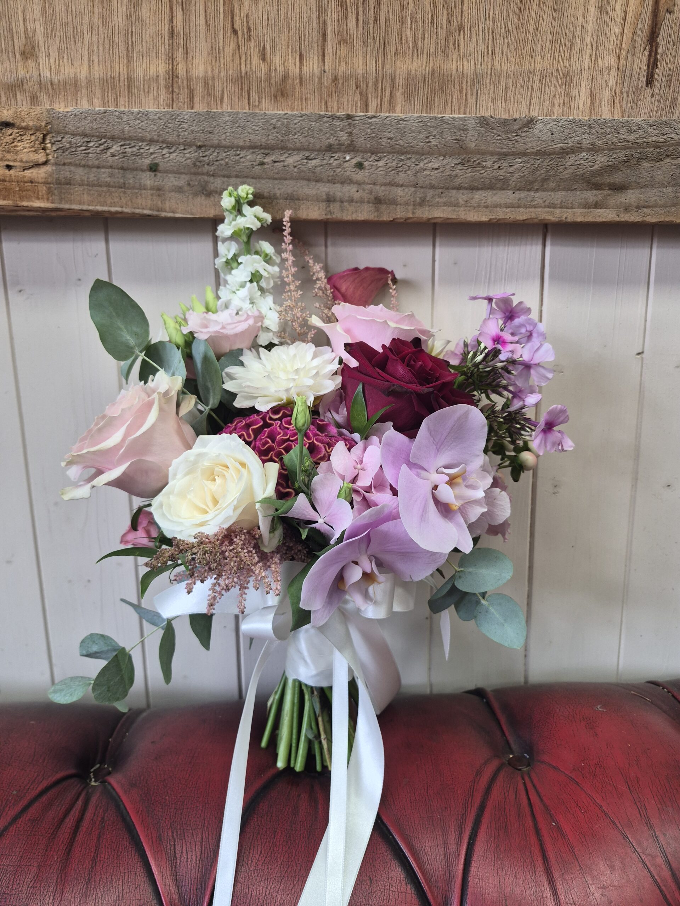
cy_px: 453
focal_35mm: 23
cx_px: 340
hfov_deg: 58.9
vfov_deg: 73.9
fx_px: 602
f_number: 1.8
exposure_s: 1/100
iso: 160
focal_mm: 5.4
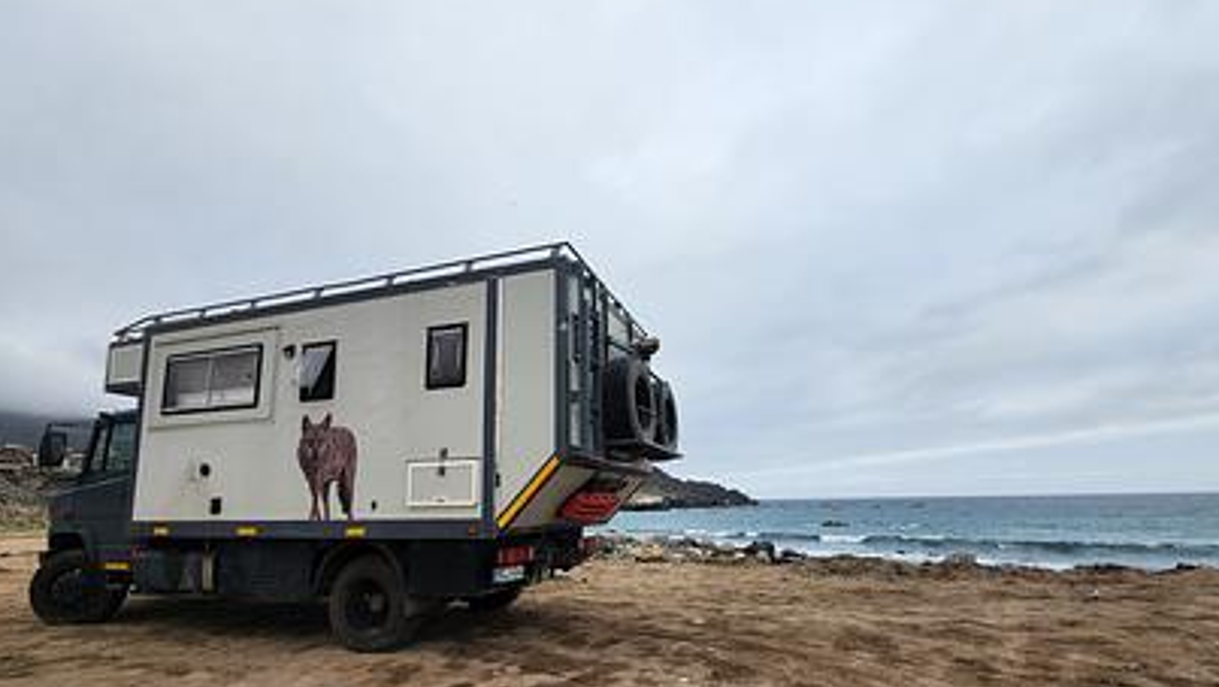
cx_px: 631
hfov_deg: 102.9
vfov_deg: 68.9
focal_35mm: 15
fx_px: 485
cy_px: 448
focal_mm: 2.2
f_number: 2.2
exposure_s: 1/212
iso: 50
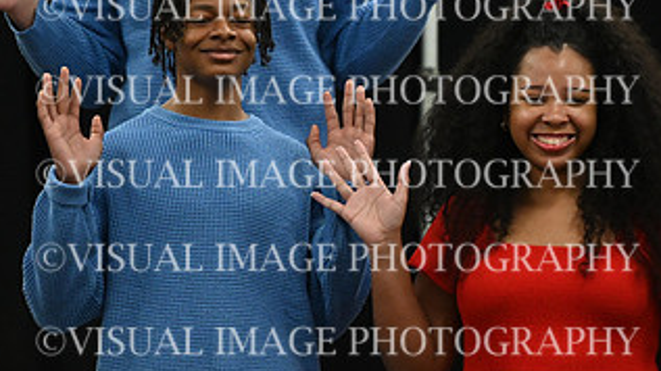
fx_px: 10740
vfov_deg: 2.0
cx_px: 338
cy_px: 48
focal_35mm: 613
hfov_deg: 3.5
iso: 8000
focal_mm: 320
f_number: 6.3
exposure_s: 1/250
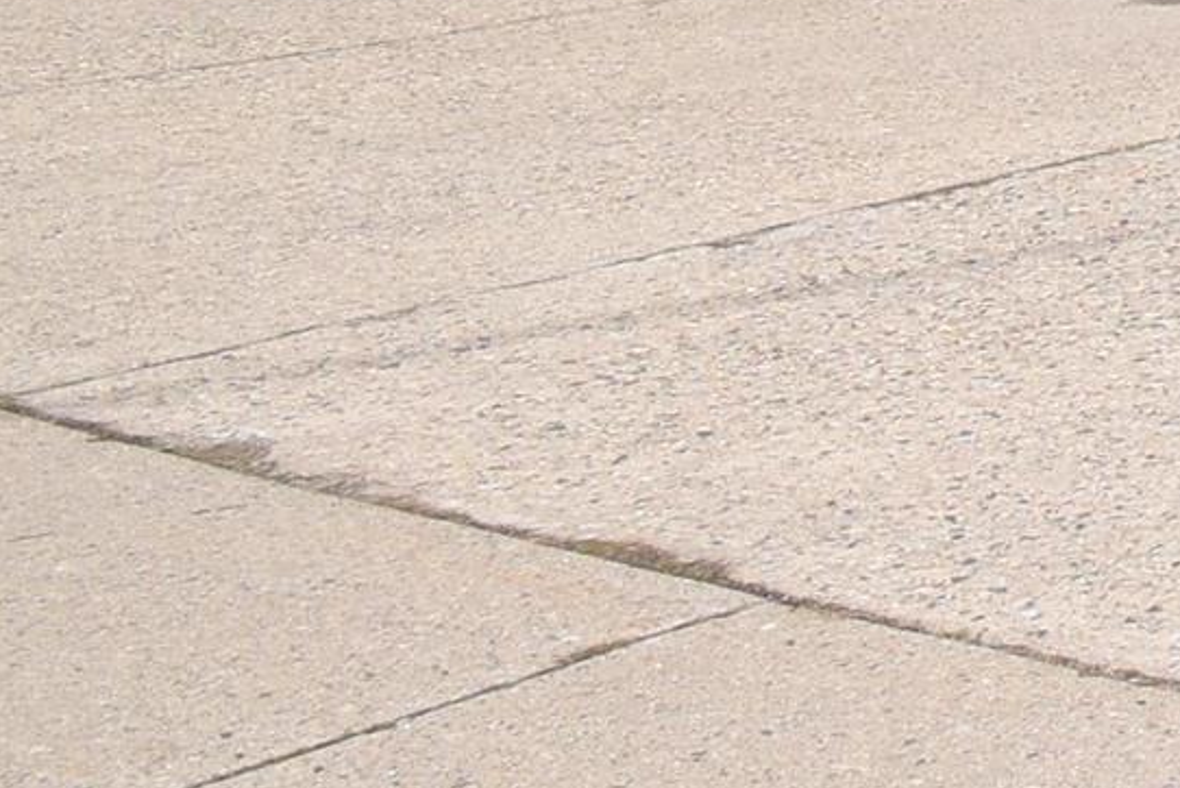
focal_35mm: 85
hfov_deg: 14.7
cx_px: 2852
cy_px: -728
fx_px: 2787
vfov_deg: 13.9
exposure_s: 1/200
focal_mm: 10
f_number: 9
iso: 100
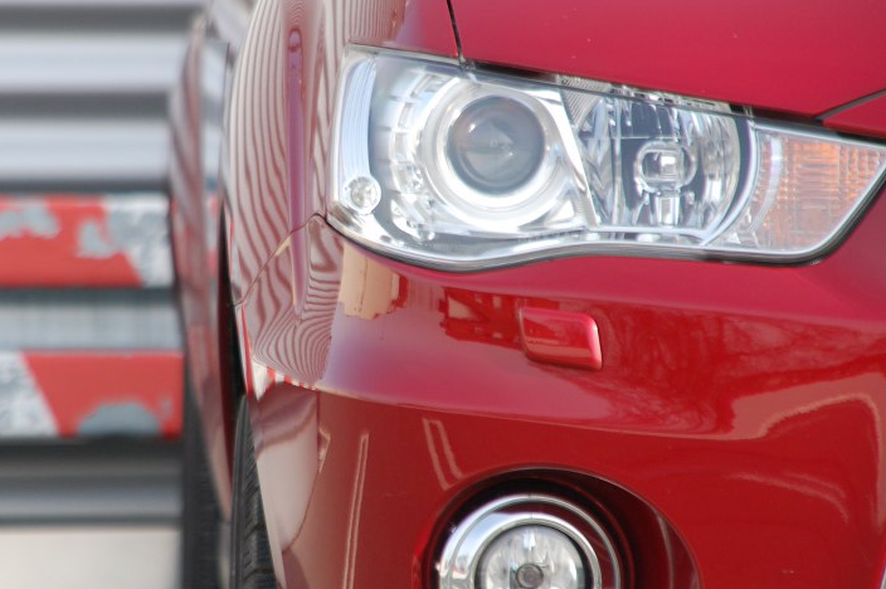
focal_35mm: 404
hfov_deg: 5.1
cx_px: 326
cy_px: 345
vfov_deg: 3.4
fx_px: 9927
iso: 450
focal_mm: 185
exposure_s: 1/500
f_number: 6
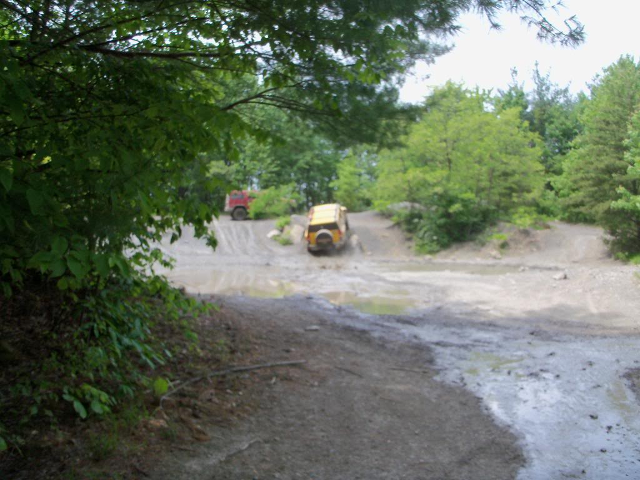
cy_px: 240
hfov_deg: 52.6
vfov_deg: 40.7
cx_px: 320
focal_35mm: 35
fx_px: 647
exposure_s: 1/400
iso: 80
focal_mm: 6.3
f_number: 3
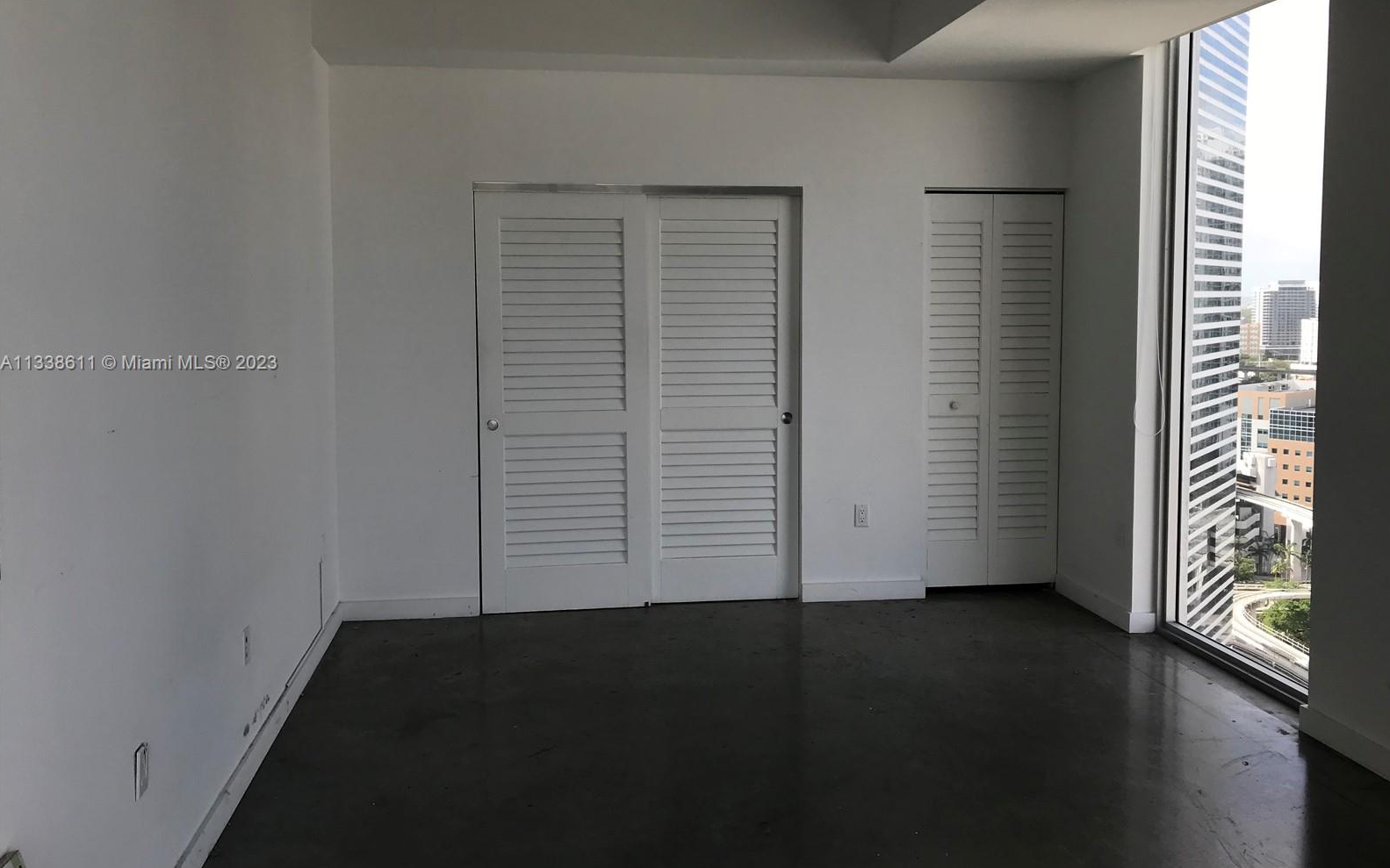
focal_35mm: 30
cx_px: 699
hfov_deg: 62.9
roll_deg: -0.5
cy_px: 364
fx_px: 1136
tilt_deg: -3.4
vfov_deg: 41.7
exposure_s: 1/273
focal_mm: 3.99
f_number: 1.8
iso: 20
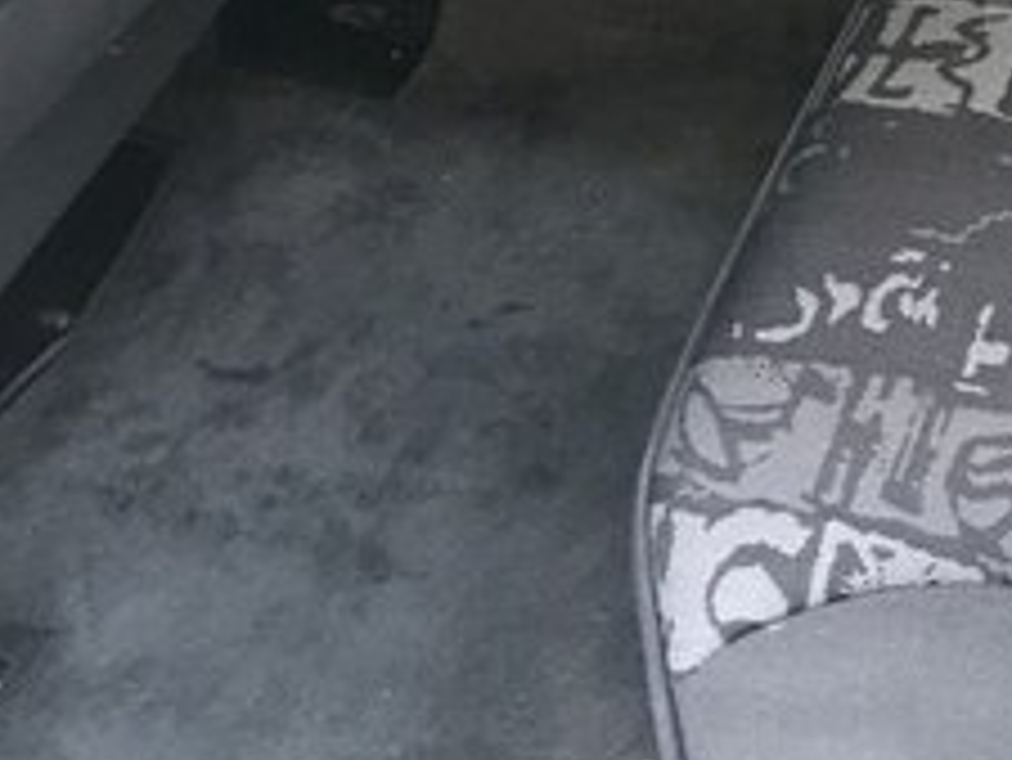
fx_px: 2399
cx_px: 1408
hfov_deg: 21.0
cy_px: -43
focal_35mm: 82
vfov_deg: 17.5
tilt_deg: -49.1
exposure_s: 1/13
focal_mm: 3.99
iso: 100
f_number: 1.8
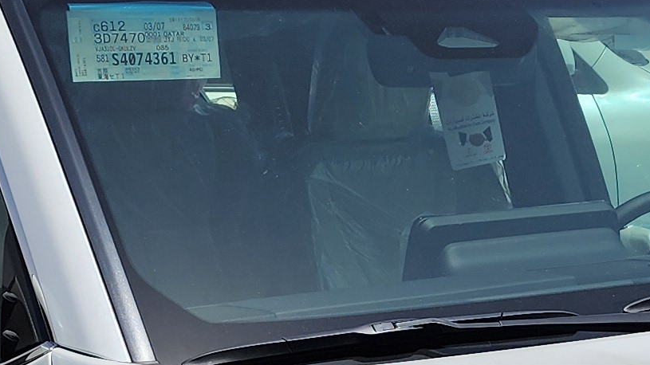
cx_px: 630
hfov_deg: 17.1
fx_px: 2119
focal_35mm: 123
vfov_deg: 9.2
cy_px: 769
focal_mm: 6.4
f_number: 1.8
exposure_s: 1/1962
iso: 12
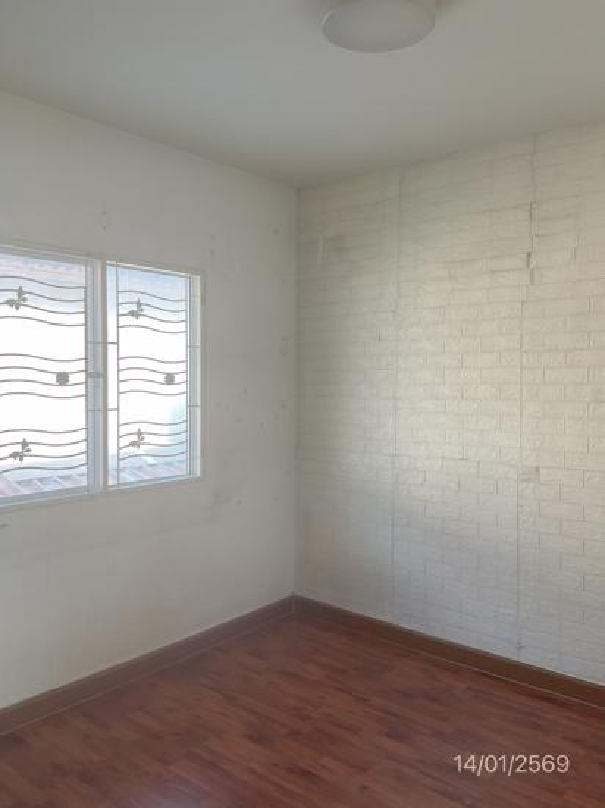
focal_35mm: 29
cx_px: 302
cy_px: 404
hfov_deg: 48.2
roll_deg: +0.2
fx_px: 676
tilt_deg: -2.2
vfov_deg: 61.7
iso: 32
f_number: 1.8
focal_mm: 3
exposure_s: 1/100
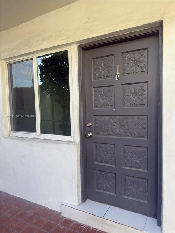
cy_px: 116
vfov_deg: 71.6
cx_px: 88
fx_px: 162
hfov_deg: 56.8
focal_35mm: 24
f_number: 1.78
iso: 64
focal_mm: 6.76
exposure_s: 1/390
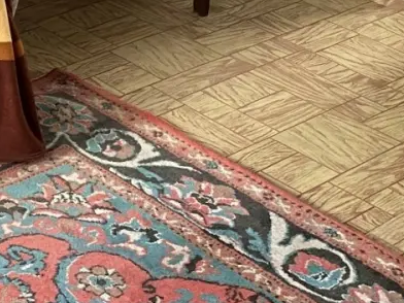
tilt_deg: -17.1
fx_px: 1237
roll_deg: +0.4
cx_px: -116
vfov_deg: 13.3
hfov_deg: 17.4
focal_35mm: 106
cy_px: -132
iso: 320
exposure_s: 1/60
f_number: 1.8
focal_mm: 4.25
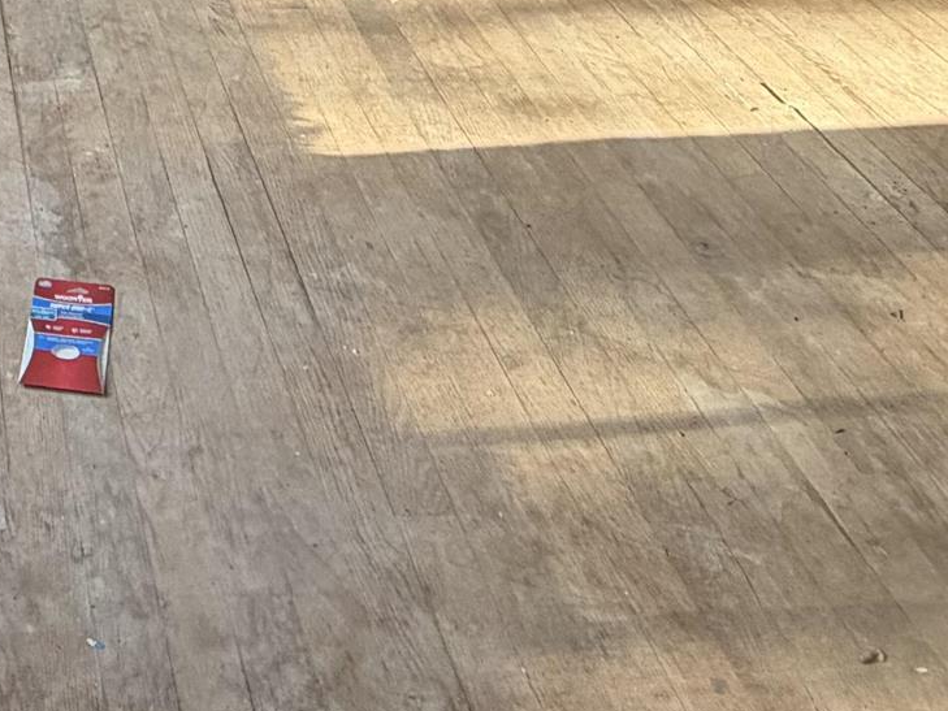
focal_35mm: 59
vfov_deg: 19.6
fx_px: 1616
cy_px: -508
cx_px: -40
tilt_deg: -10.7
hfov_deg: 30.0
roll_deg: +0.4
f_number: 2.2
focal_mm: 2.22
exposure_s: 1/121
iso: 200
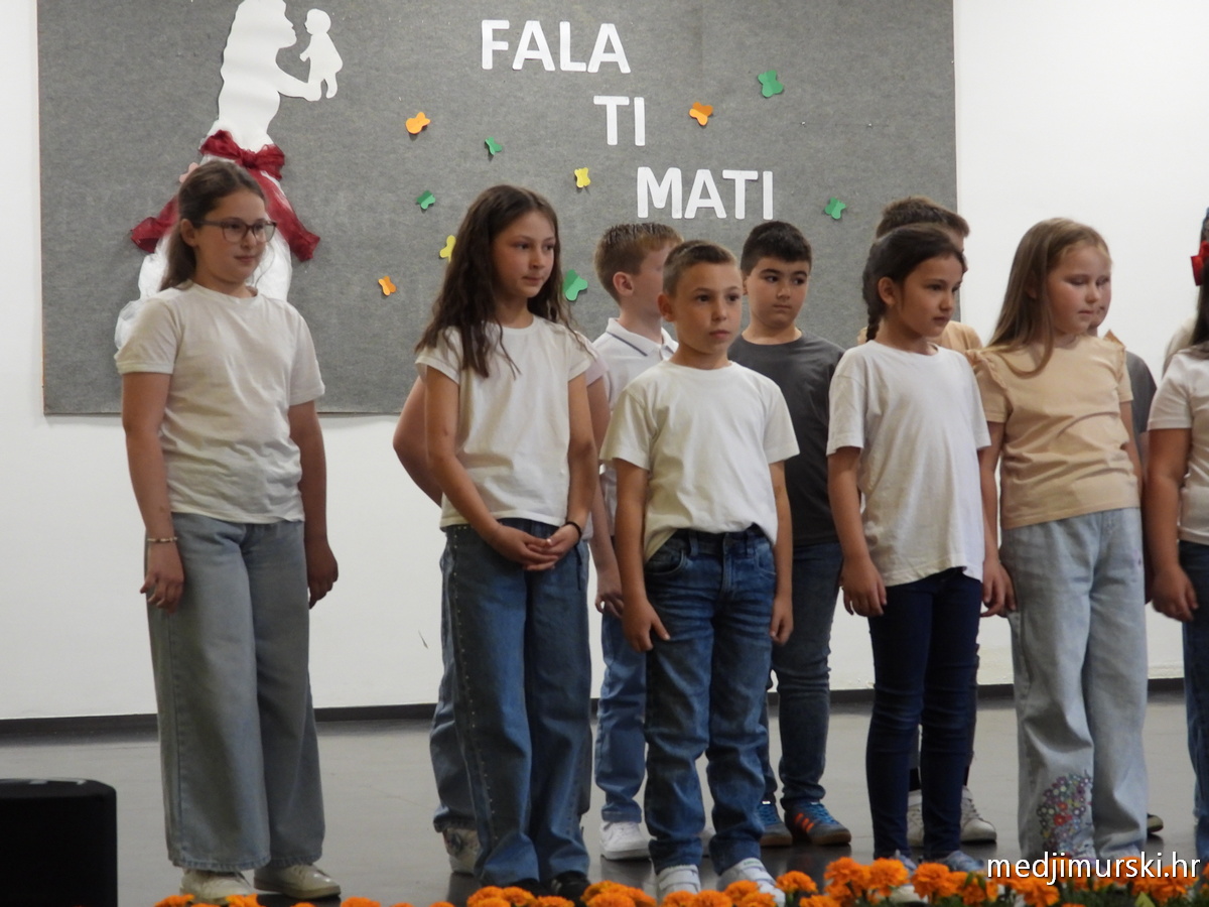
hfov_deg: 24.4
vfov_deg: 18.4
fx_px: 2794
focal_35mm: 80
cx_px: 604
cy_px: 454
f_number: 3.5
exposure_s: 1/30
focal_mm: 14.4
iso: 400
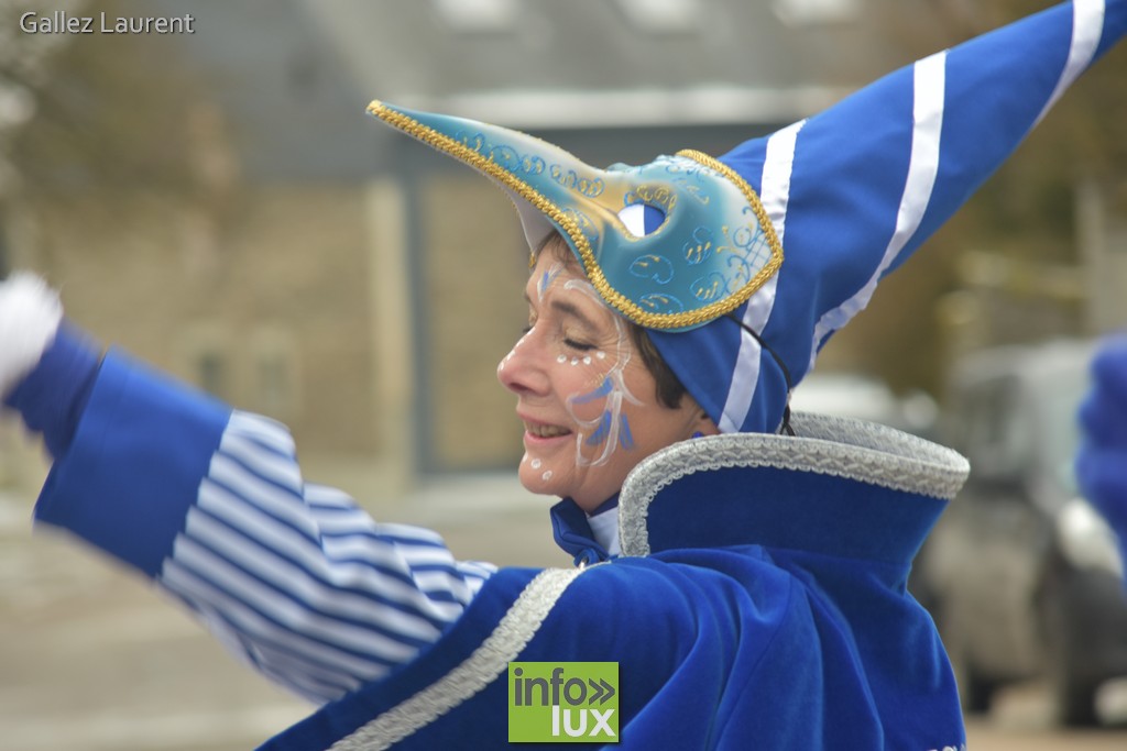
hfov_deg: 9.1
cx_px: 564
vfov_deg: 6.1
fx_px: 7044
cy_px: 376
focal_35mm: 225
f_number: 5.6
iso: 320
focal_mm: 150
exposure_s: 1/100
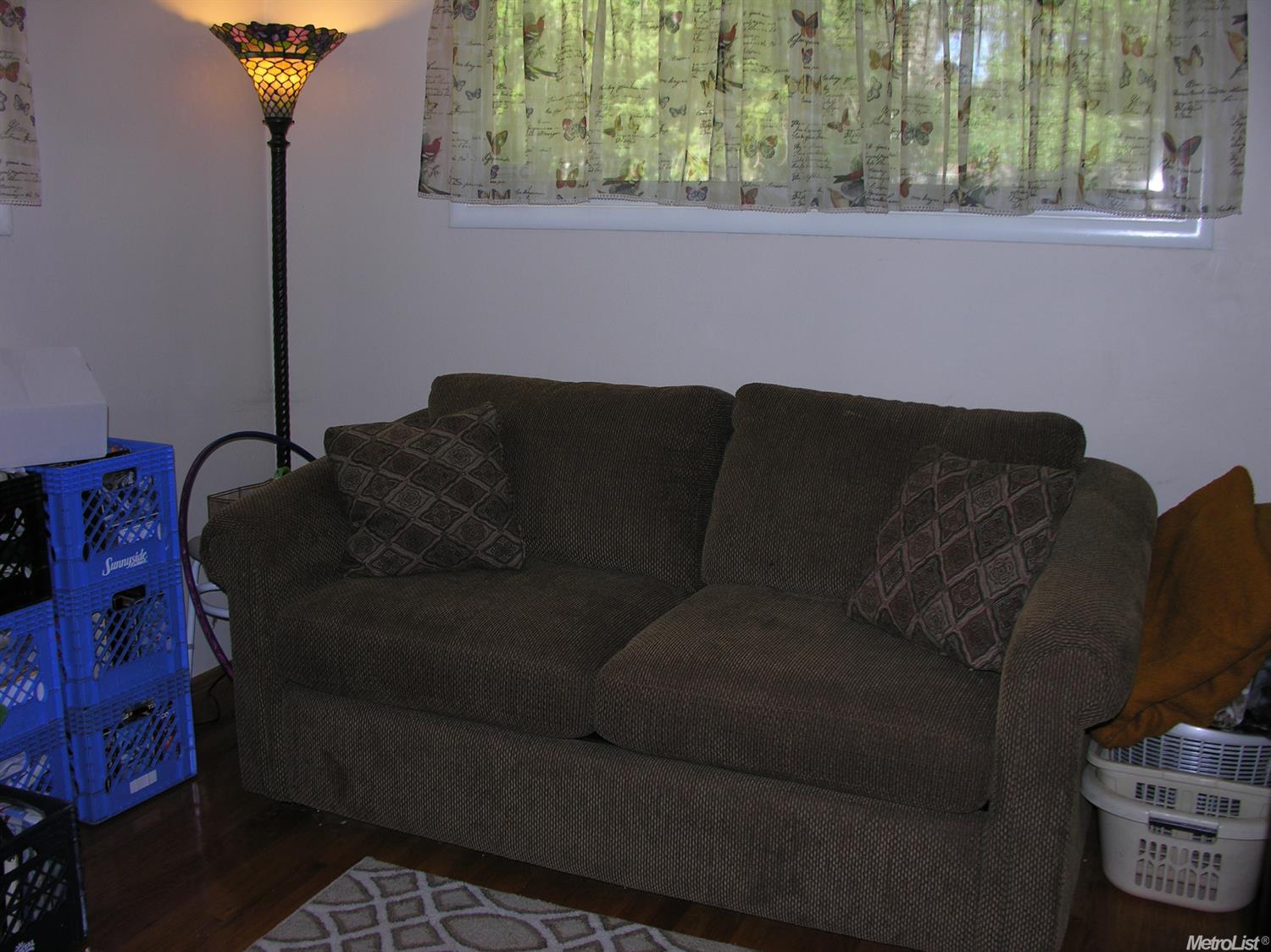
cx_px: 636
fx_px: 1285
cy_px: 476
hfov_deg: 52.6
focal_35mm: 35
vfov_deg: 40.7
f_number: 2.8
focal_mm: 8.9
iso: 50
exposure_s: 1/60.1
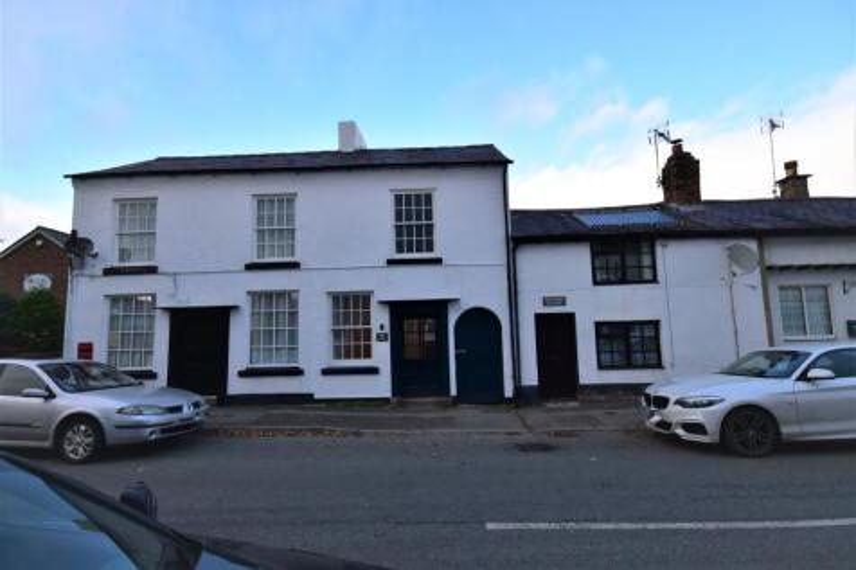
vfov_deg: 77.3
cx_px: 428
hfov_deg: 100.4
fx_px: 357
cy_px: 285
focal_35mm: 15
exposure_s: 1/200
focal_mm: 10
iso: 400
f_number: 10
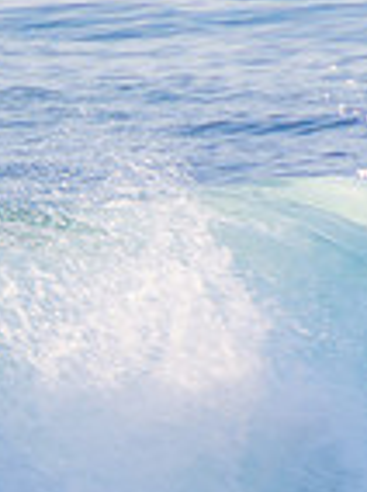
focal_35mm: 2441
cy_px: 418
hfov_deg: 0.6
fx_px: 34610
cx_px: -516
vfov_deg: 0.8
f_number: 9
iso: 100
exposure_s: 1/200
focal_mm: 400
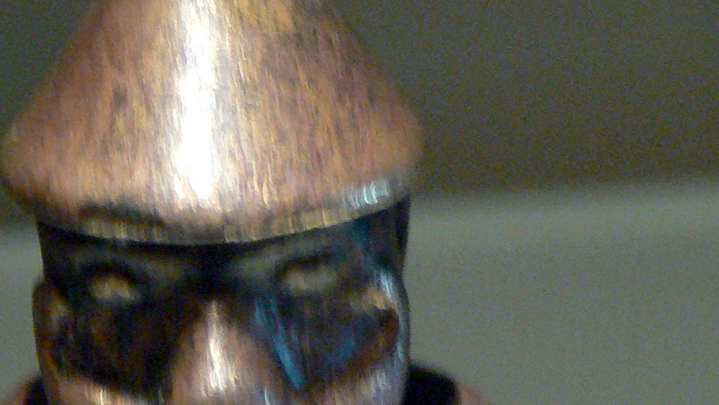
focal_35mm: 447
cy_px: 621
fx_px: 8524
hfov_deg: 4.8
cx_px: 256
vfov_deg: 2.7
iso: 200
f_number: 3.6
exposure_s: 1/8
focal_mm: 26.7
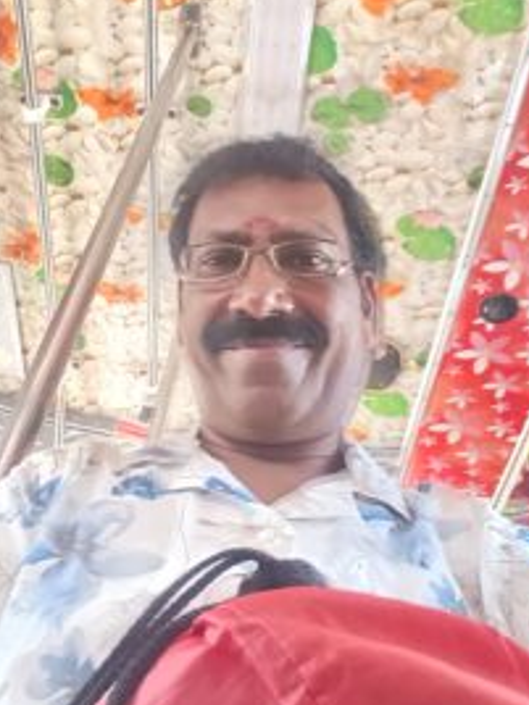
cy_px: 231
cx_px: 228
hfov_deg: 41.7
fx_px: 693
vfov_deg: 52.8
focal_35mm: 34
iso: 640
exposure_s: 1/20
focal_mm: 3.23
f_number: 2.45
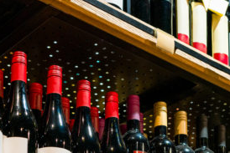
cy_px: 113
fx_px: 626
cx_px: 99
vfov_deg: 13.9
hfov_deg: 20.8
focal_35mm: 98
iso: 200
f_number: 3.5
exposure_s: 1/100
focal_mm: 35
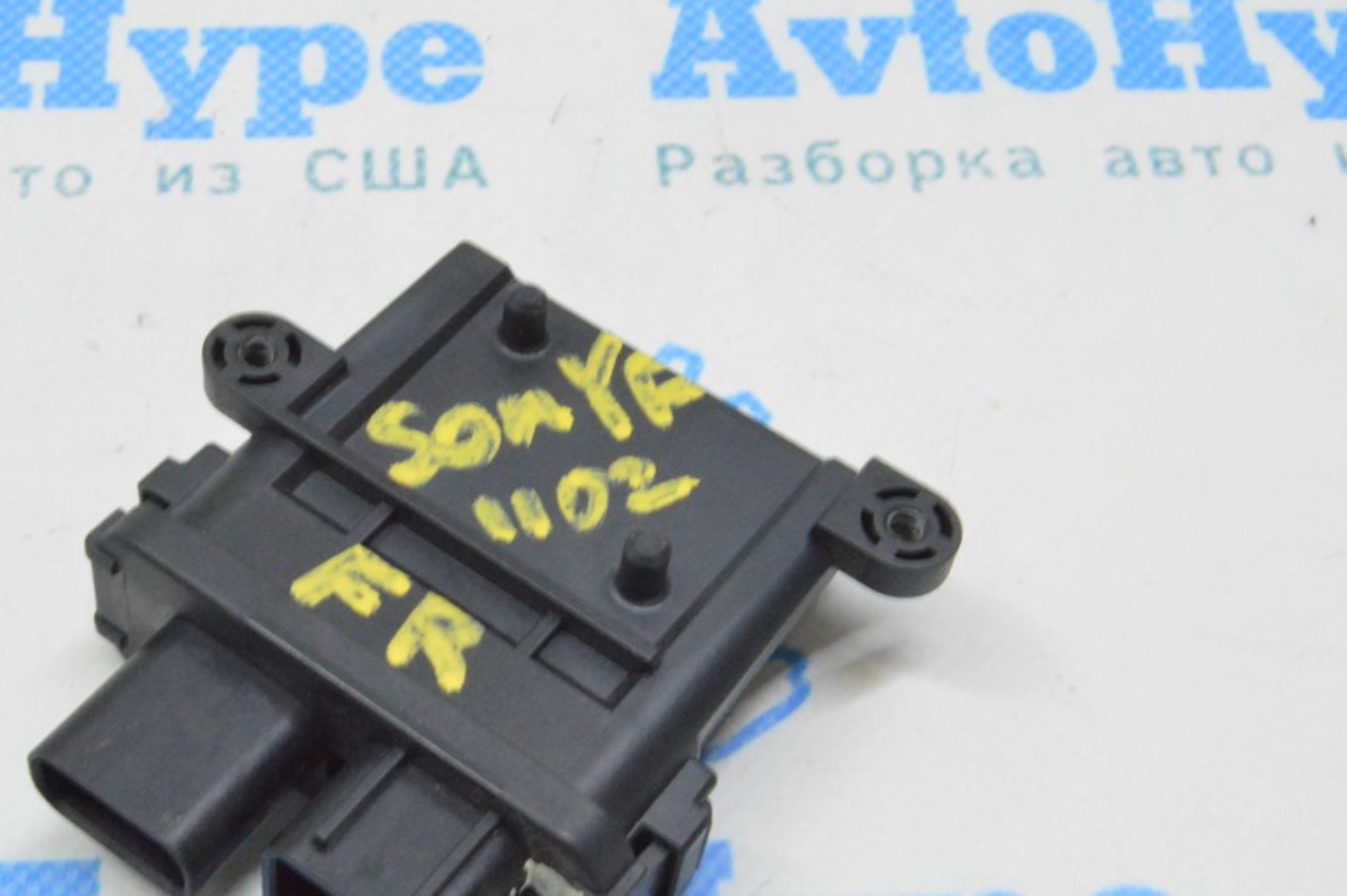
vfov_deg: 22.5
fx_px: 2243
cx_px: 498
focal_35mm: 60
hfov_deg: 33.2
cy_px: 562
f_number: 20
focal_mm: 30
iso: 6400
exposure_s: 1/15
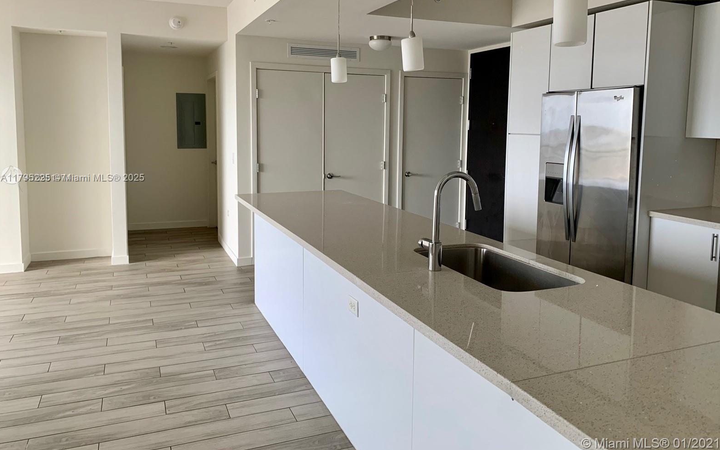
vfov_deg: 44.3
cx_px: 364
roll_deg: +0.0
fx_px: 549
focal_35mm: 28
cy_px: 178
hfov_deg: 66.5
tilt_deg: -4.9
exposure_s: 1/78
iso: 100
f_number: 1.8
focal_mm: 4.25
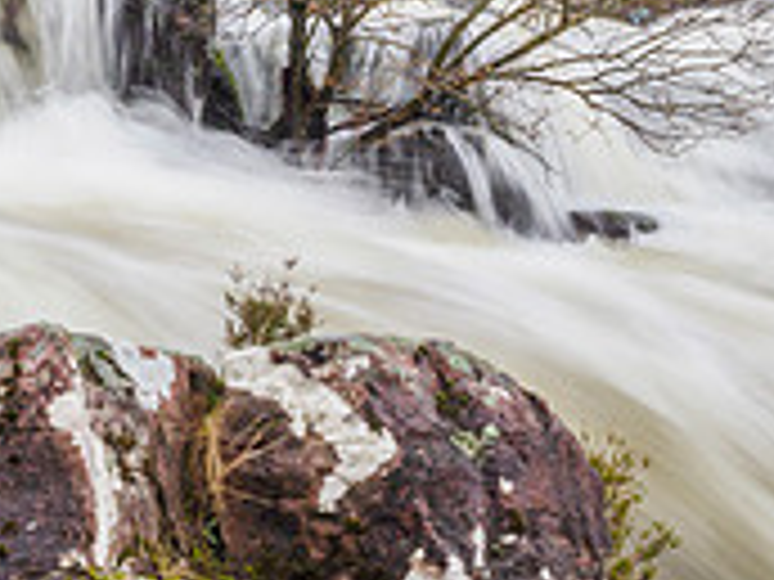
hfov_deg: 7.3
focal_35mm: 270
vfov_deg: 5.5
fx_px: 6037
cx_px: 45
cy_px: 380
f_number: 16
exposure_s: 1/13
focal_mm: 40
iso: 200
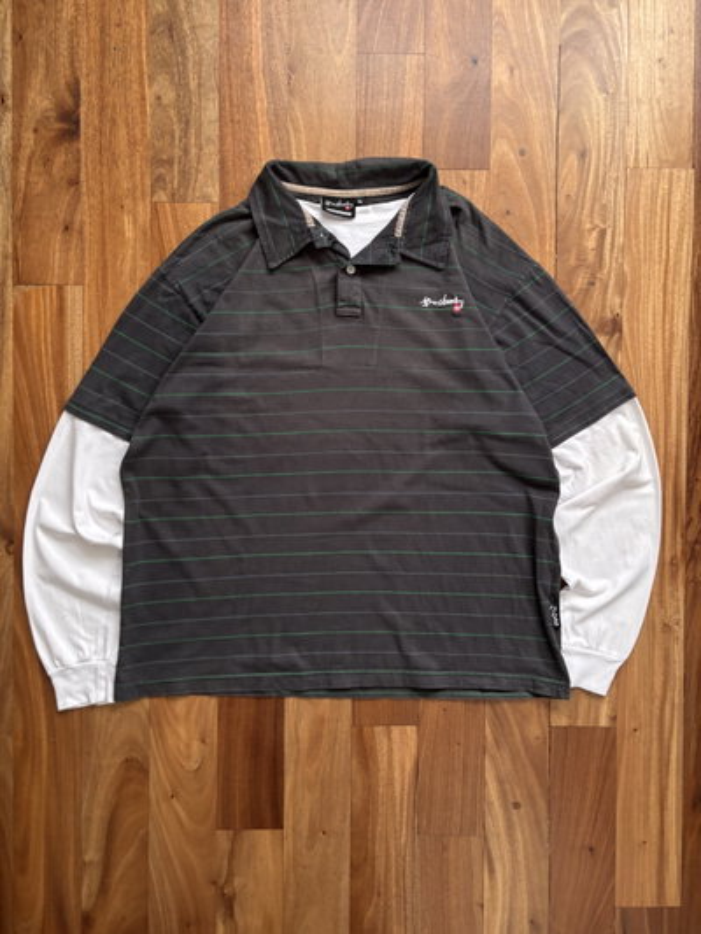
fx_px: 702
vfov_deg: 67.3
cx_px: 350
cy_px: 467
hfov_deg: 53.1
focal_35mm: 26
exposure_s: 1/60
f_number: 1.6
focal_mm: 5.96
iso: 160
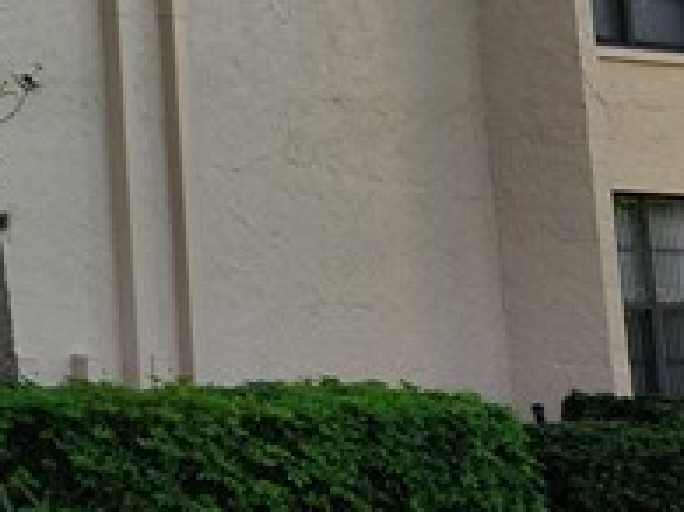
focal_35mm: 121
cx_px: -800
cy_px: -309
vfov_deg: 11.6
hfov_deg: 13.3
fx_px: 2389
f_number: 1.8
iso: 20
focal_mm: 5.4
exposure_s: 1/2186
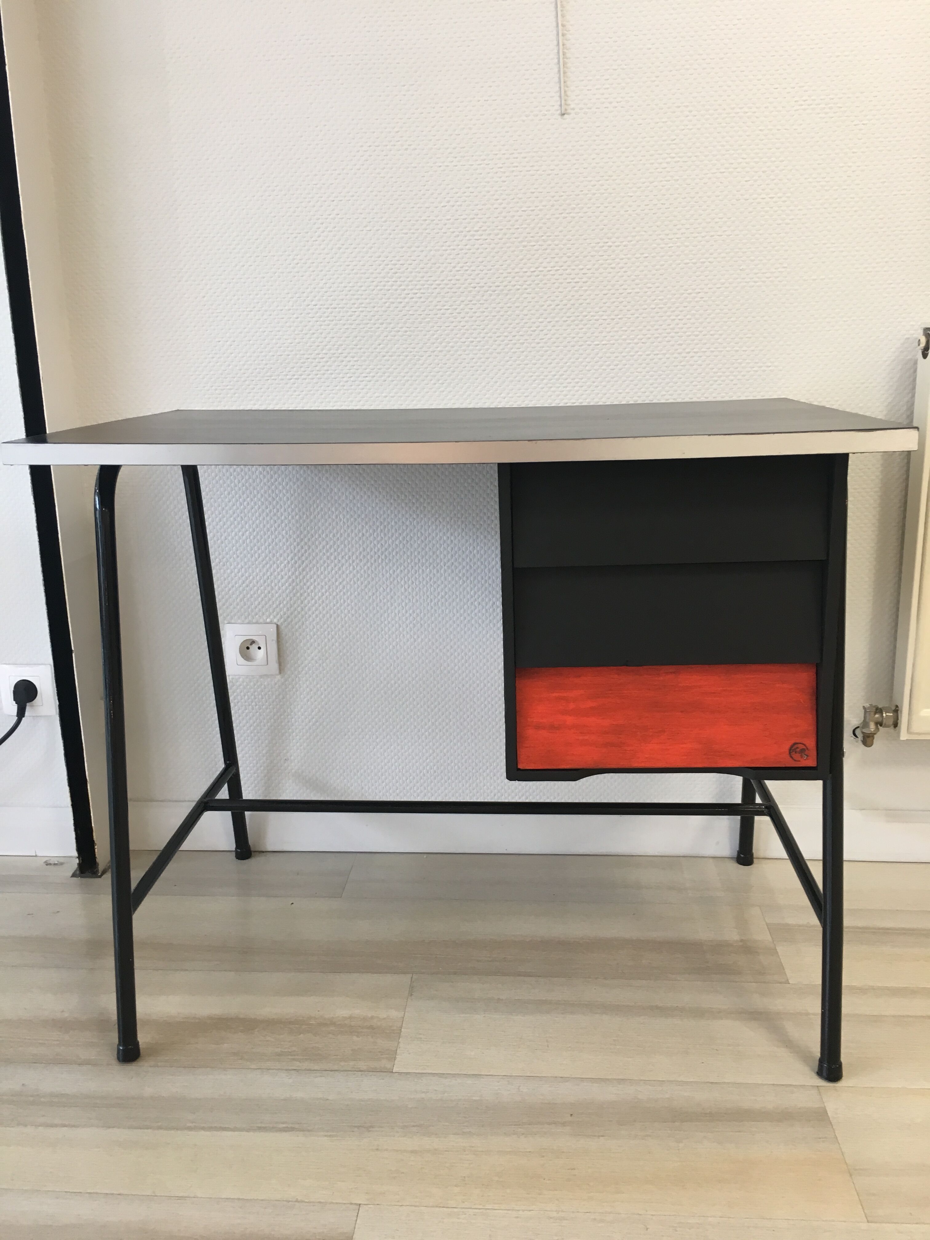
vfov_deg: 61.7
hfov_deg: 48.2
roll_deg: +1.1
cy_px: 620
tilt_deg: -14.7
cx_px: 465
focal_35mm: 29
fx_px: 1039
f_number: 2.2
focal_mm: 4.15
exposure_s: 1/33
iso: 80
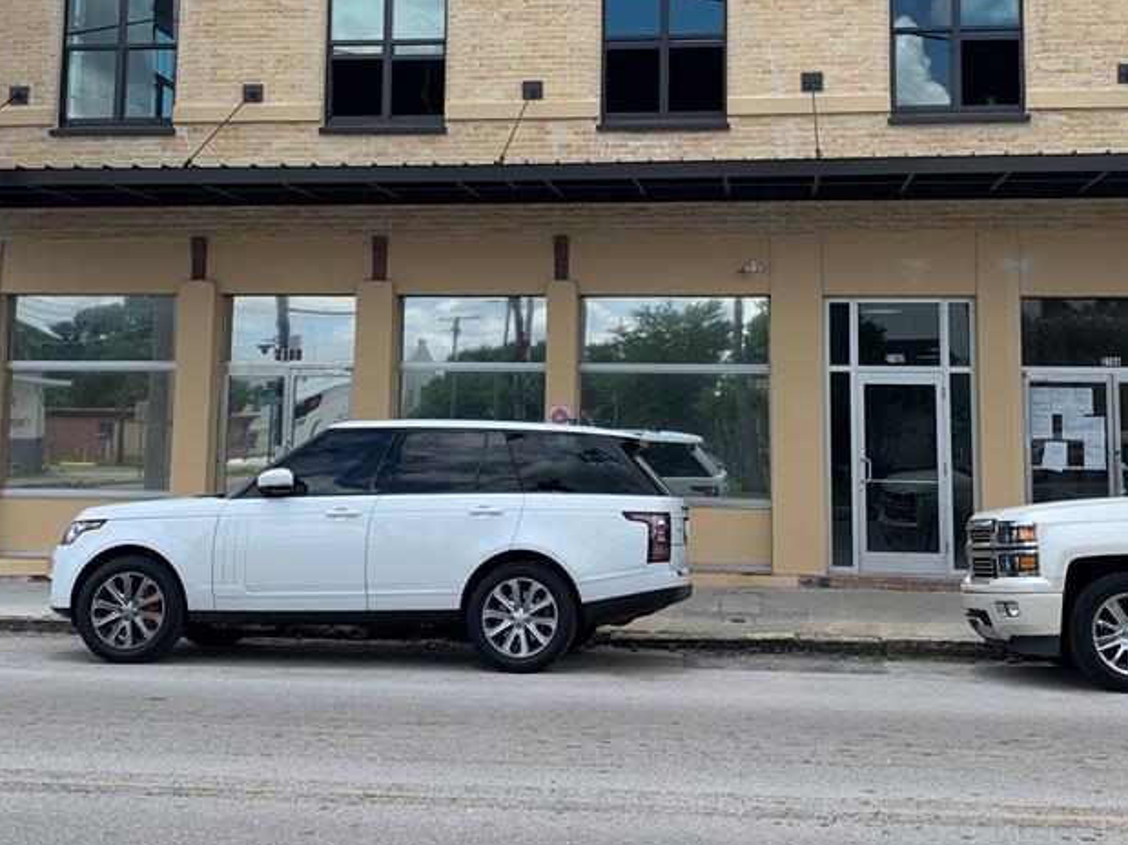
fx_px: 1401
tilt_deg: +6.7
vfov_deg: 33.3
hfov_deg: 43.8
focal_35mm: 43
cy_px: 273
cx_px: 625
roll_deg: -1.0
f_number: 1.8
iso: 25
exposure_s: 1/1661
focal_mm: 4.25
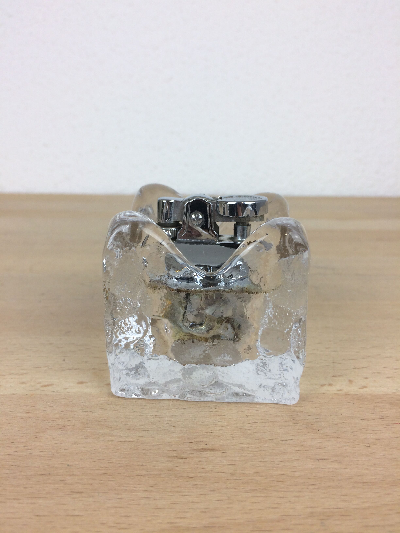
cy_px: 266
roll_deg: +0.5
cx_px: 200
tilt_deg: -17.6
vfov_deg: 61.7
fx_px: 447
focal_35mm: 29
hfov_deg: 48.2
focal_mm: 4.15
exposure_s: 1/100
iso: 50
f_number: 2.2
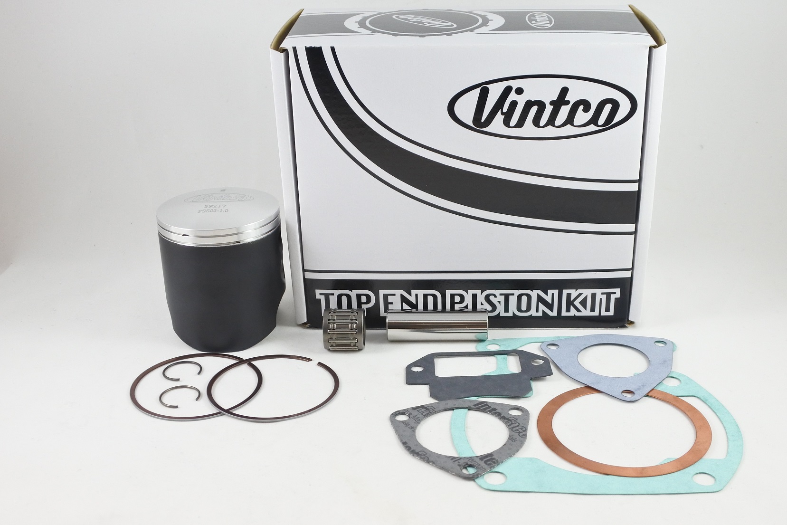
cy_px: 262
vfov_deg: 37.9
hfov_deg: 54.4
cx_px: 394
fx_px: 765
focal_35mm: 35
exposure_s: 1/125
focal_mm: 13.1
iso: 500
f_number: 4
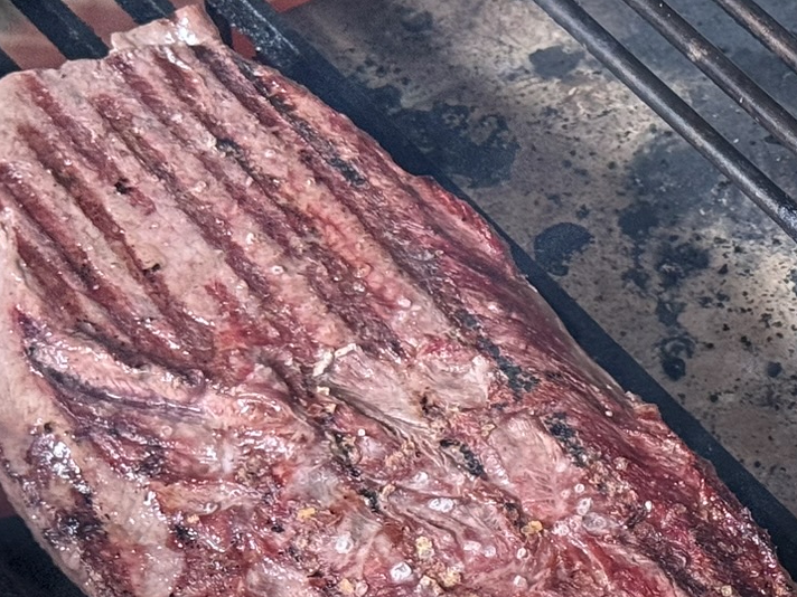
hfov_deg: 14.1
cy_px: 249
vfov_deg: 10.7
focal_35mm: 138
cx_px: 795
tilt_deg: -47.8
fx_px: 3177
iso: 250
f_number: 1.78
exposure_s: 1/60
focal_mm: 6.76
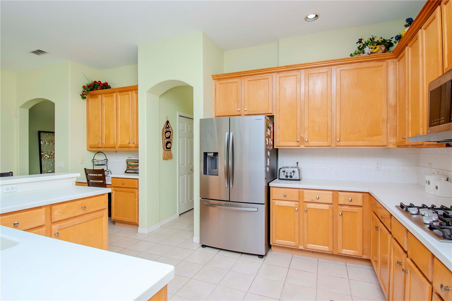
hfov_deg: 90.0
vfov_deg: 67.4
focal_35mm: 18
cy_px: 150
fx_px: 226
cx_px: 226
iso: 800
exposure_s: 1/160
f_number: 9
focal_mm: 12
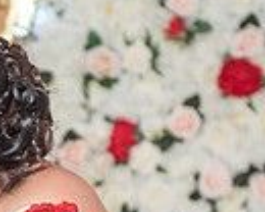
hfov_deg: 6.6
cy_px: 311
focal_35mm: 293
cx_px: -53
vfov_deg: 5.2
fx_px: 2298
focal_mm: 70
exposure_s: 1/160
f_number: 3.2
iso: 800
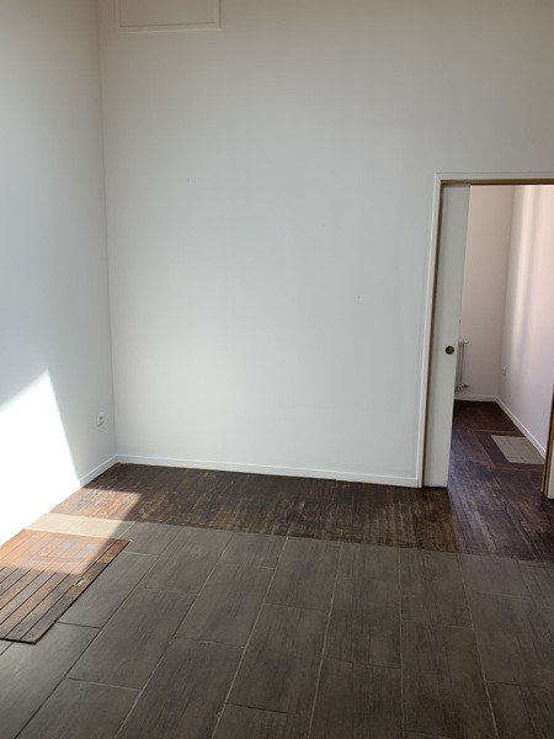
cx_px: 277
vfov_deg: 67.3
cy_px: 370
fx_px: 555
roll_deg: -1.9
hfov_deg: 53.1
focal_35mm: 26
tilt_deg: -8.6
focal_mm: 4.25
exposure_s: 1/122
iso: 32
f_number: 1.8
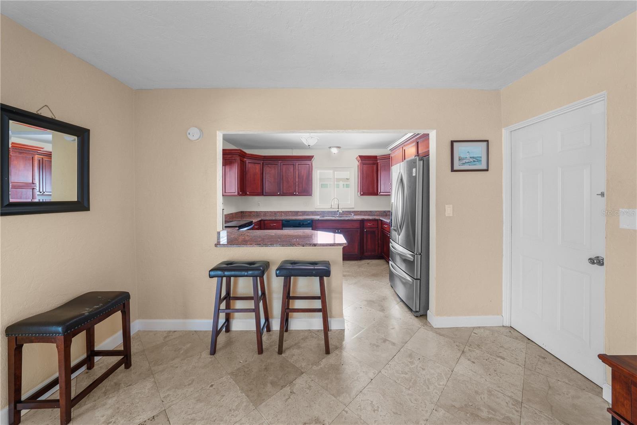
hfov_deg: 112.6
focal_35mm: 12
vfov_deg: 90.0
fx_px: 212
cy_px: 212
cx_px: 318
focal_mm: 12
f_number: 8
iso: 320
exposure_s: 1/2.5
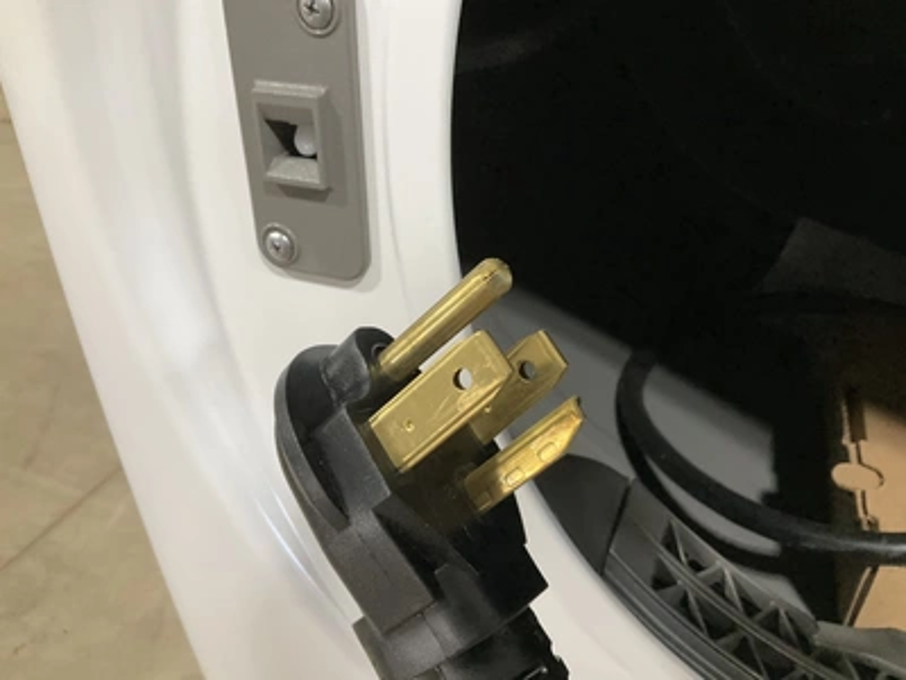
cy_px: 340
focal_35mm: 29
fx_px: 759
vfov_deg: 48.2
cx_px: 453
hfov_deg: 61.7
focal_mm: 3
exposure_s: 1/60
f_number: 1.8
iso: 160
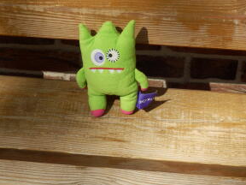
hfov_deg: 26.0
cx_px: 129
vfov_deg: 19.6
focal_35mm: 75
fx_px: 533
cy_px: 73
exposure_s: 1/400
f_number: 4.1
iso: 80
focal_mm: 9.8
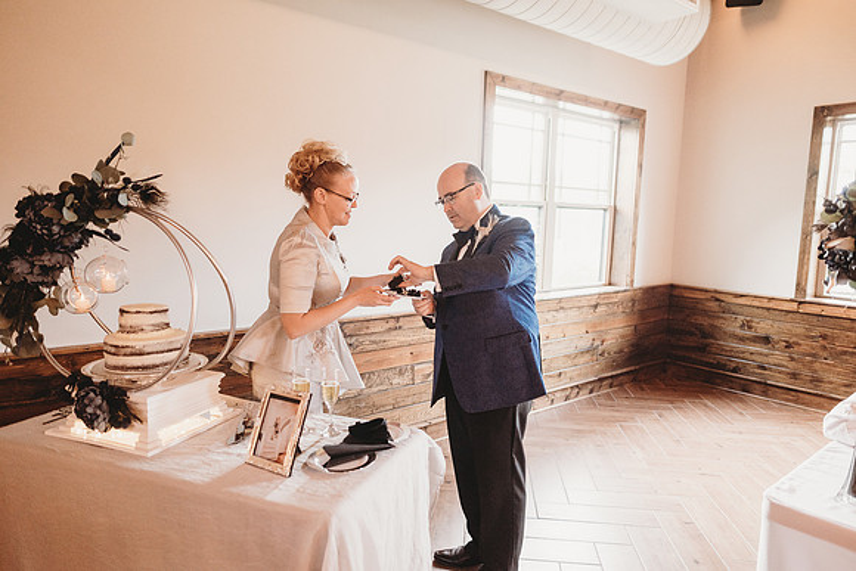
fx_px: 571
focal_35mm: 24
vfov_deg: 53.2
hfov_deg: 73.7
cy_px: 286
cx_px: 428
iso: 2000
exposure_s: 1/125
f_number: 2.5
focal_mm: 24
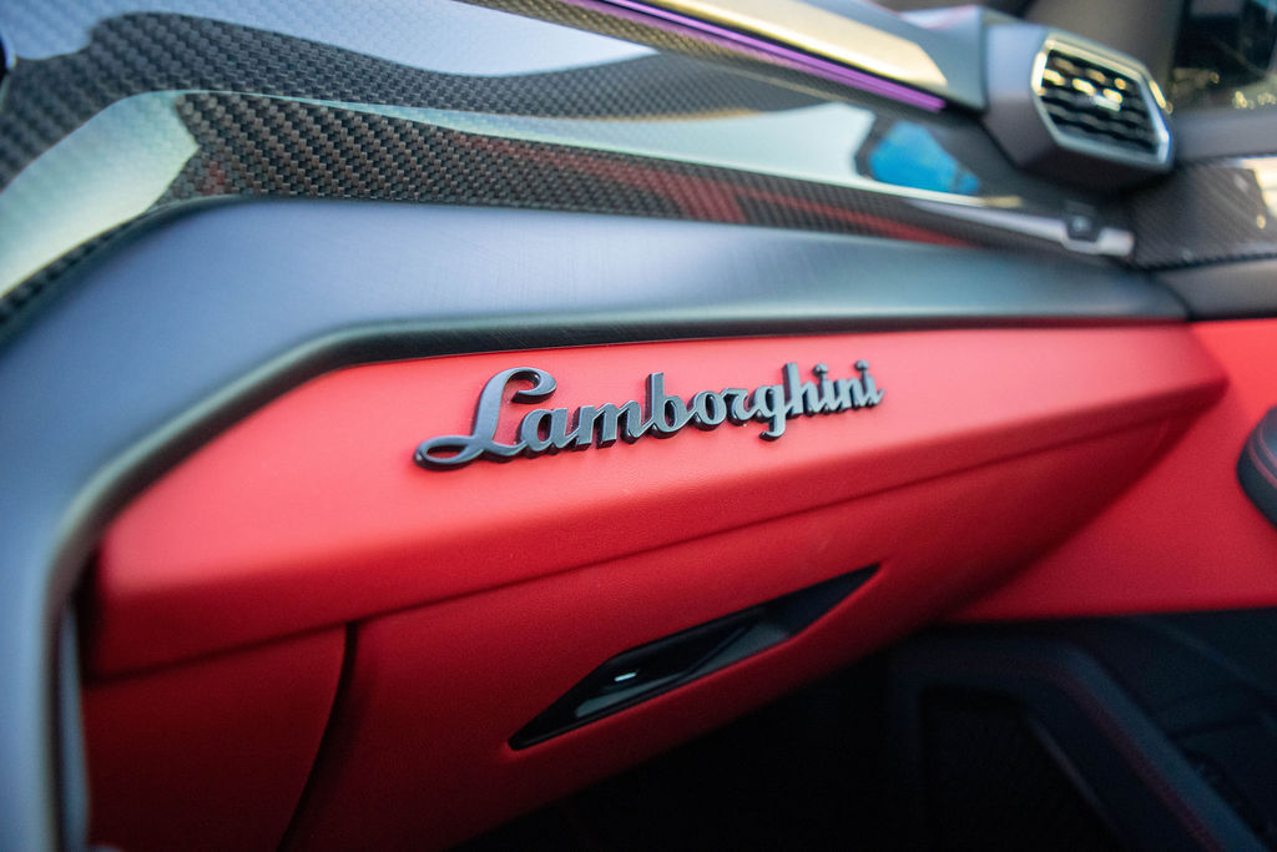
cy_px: 426
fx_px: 958
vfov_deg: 47.9
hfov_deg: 67.4
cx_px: 638
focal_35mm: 27
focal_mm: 18
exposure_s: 1/125
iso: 2200
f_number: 4
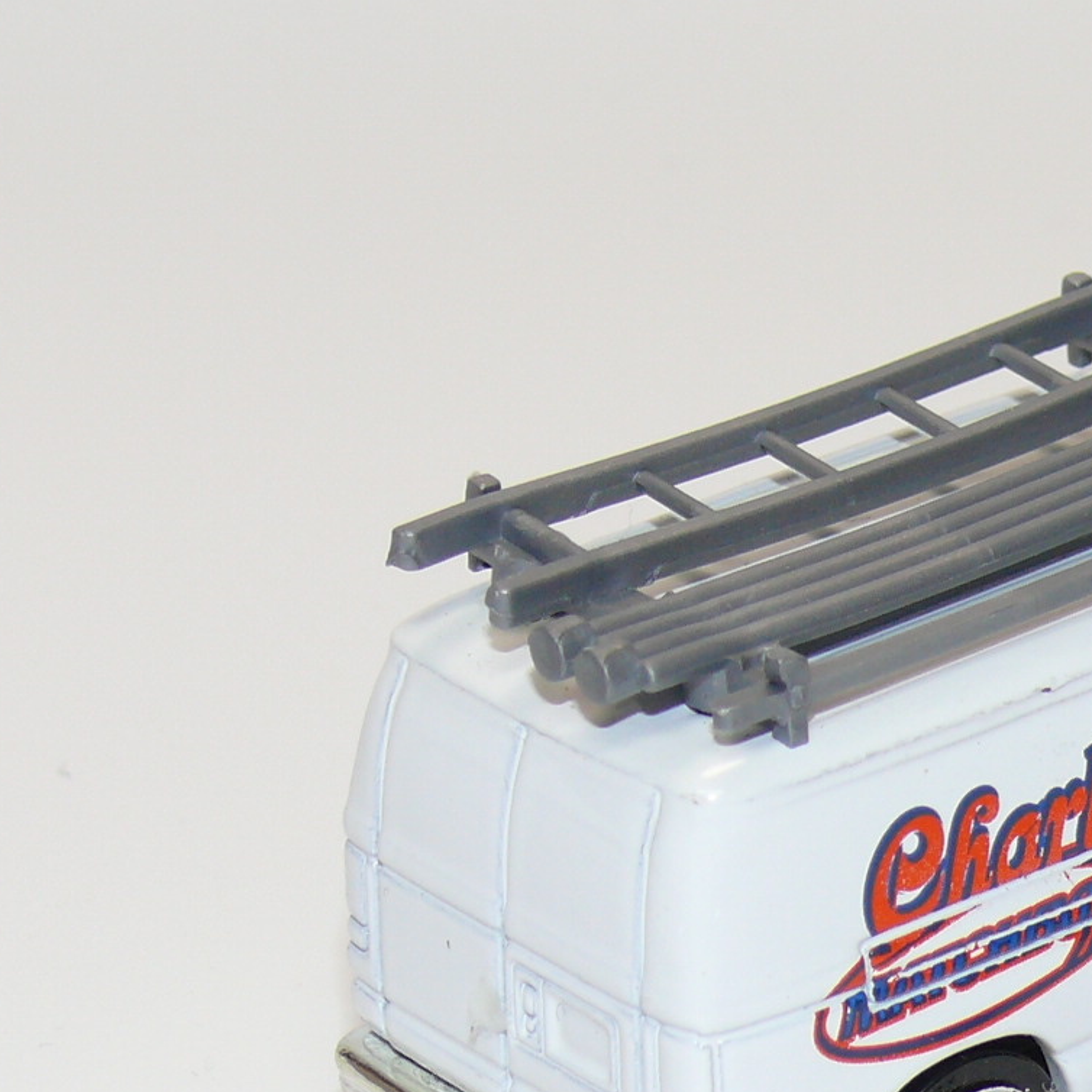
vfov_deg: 9.6
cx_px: 1044
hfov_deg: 9.6
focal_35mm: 182
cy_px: 694
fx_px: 6496
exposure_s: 1/30
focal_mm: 13
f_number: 4
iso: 100
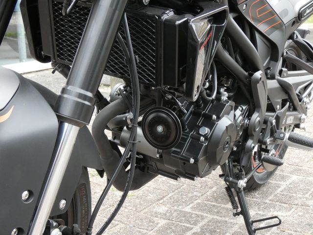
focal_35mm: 58
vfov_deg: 25.2
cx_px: 156
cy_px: 118
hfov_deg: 33.2
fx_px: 524
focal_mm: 10.4
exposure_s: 1/800
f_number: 4.1
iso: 800
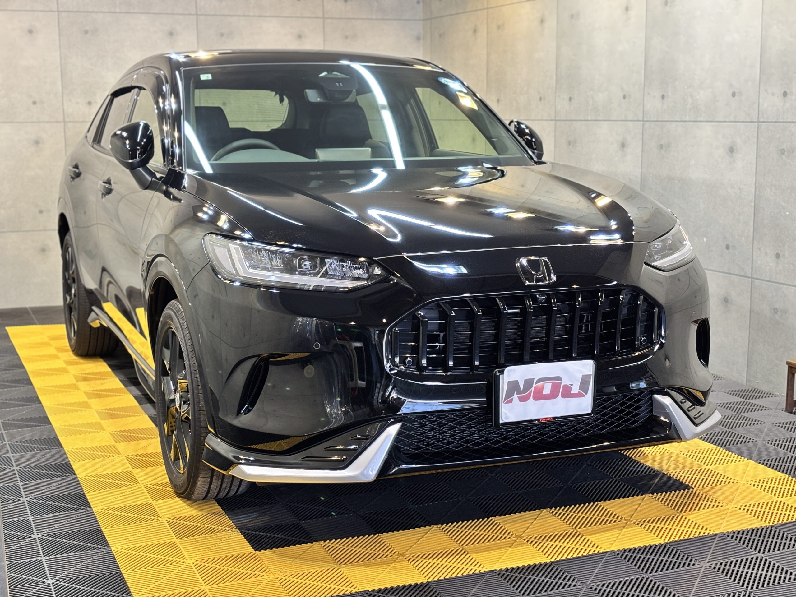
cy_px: 298
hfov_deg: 36.8
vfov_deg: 28.0
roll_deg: +0.5
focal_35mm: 52
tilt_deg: -9.5
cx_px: 398
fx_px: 1196
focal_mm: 5.96
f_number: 1.6
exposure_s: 1/50
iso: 64
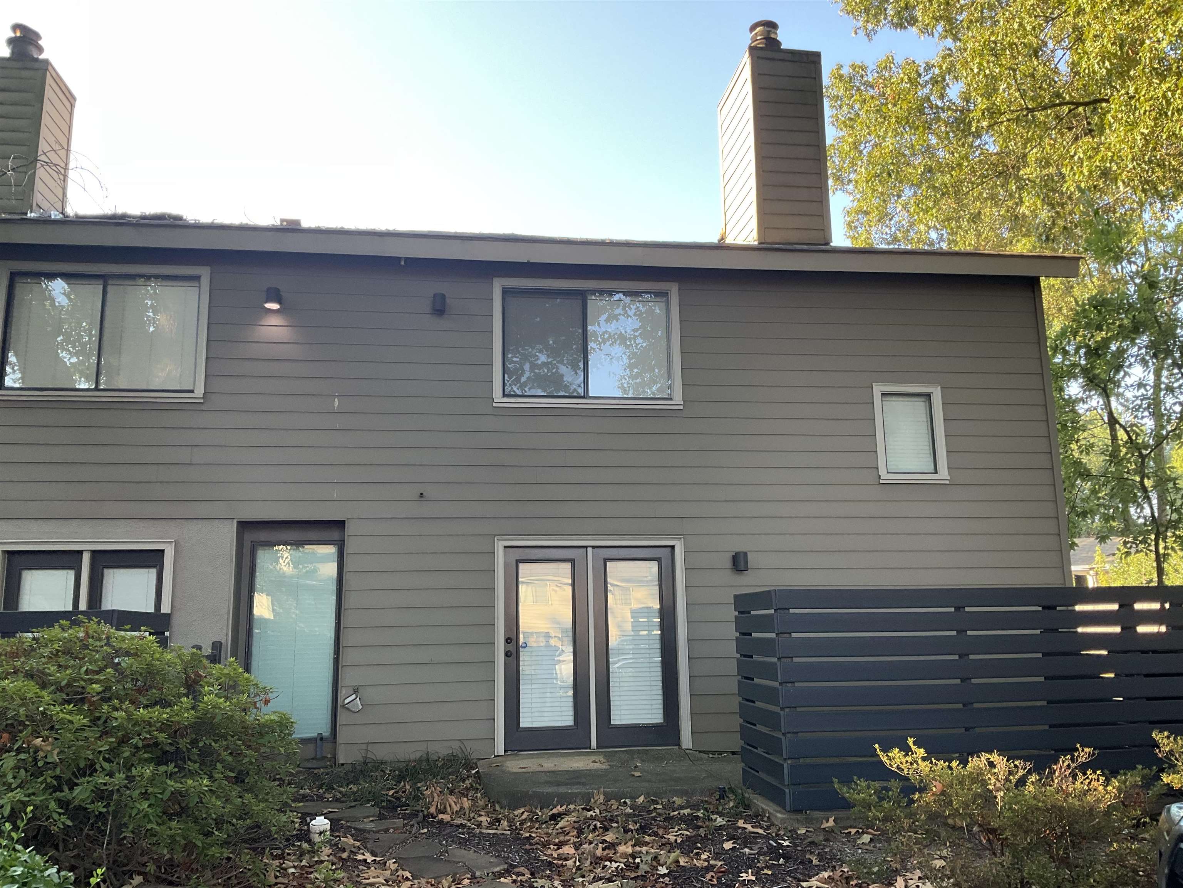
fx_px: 991
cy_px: 444
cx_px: 592
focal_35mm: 29
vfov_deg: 48.2
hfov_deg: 61.7
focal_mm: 3
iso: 25
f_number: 1.8
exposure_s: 1/122
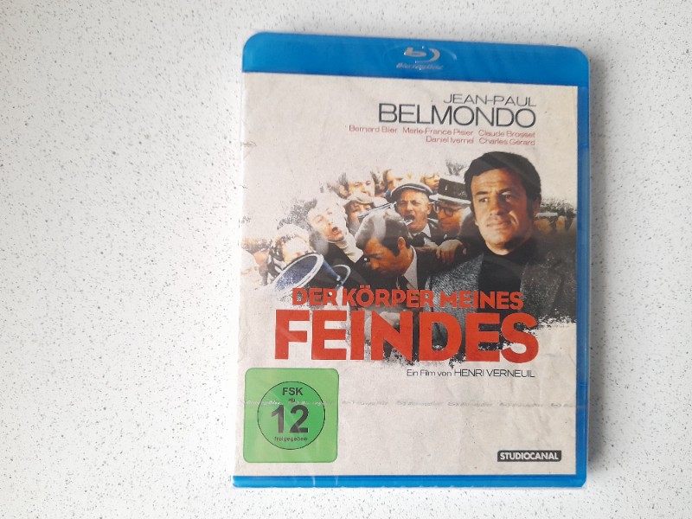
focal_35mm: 25
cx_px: 346
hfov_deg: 69.4
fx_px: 500
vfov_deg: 54.9
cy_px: 260
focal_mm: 4.6
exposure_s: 1/24
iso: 500
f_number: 2
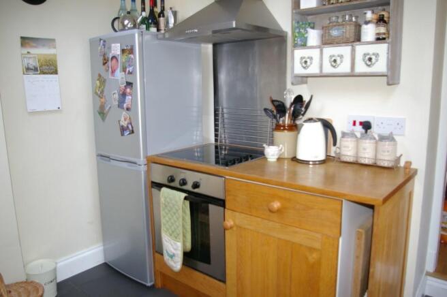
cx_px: 224
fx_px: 335
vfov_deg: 47.8
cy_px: 148
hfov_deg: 67.4
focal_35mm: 27
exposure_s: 1/30
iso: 200
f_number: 3.5
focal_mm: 18
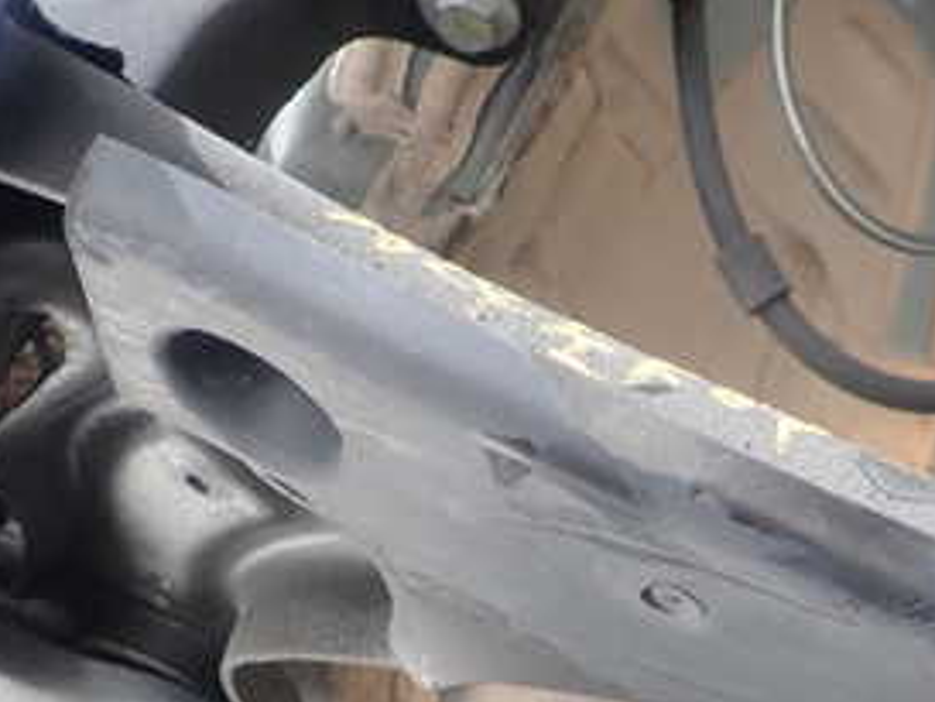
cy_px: 548
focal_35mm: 55
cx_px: 736
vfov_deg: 26.2
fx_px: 1486
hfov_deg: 34.0
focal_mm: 4.5
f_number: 2
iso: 200
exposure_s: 1/60
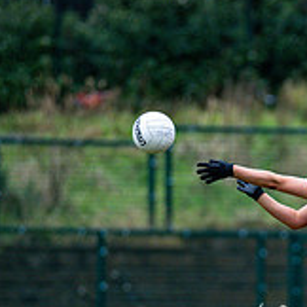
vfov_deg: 1.9
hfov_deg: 1.9
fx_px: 9141
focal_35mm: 911
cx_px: 377
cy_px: 295
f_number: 2.8
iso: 2000
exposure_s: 1/1000
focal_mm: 300
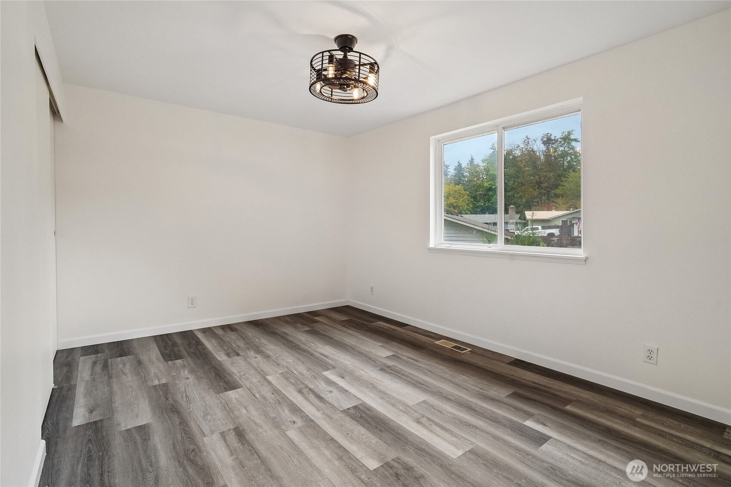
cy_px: 244
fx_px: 325
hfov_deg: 96.7
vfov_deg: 73.7
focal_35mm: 16
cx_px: 366
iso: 1600
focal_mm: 16
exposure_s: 1/60
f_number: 8
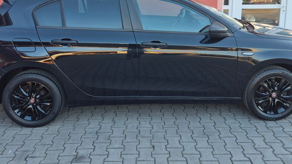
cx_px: 146
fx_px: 279
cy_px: 41
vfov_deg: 32.2
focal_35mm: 36
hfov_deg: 55.3
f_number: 1.8
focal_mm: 5.4
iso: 32
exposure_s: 1/180
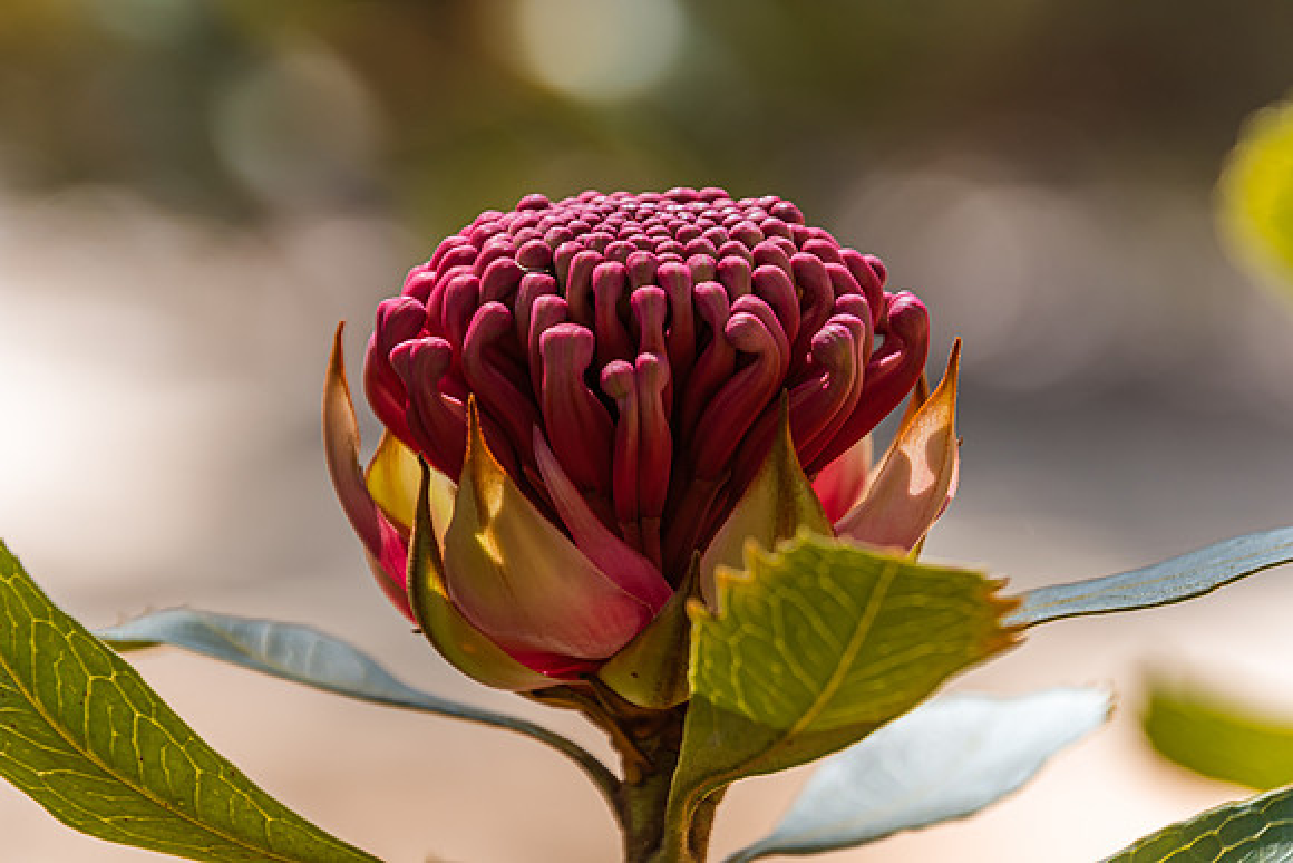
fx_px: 10777
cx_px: 646
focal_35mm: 300
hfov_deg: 6.9
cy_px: 432
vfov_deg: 4.6
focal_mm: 200
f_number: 6.3
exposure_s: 1/100
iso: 100
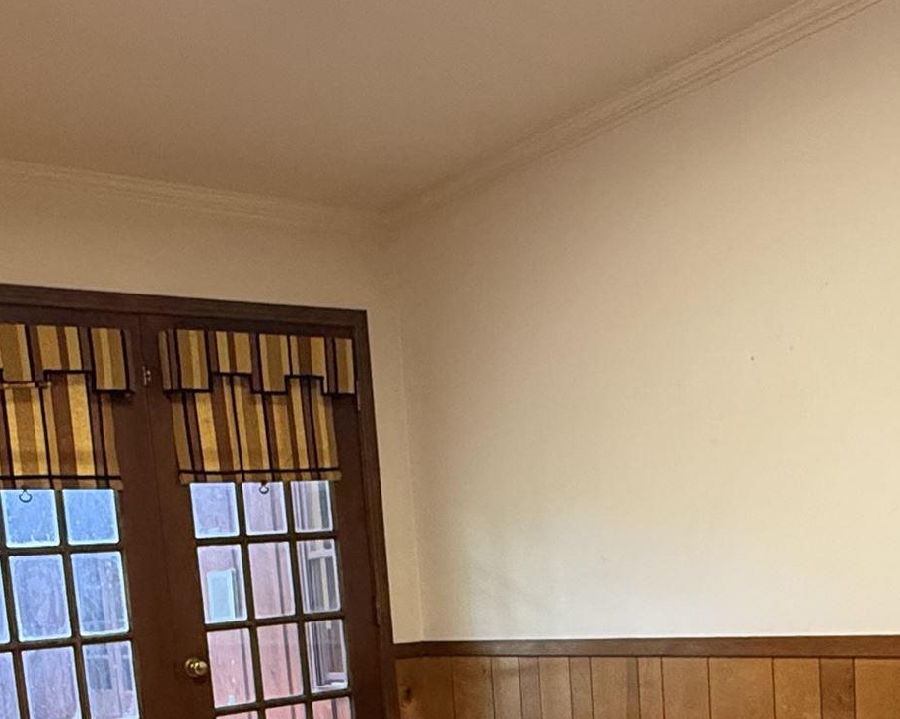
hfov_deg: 40.3
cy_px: 765
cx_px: 446
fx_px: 1225
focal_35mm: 46
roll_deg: +4.8
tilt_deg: -7.8
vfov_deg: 29.8
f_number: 2.2
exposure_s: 1/60
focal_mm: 2.22
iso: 500
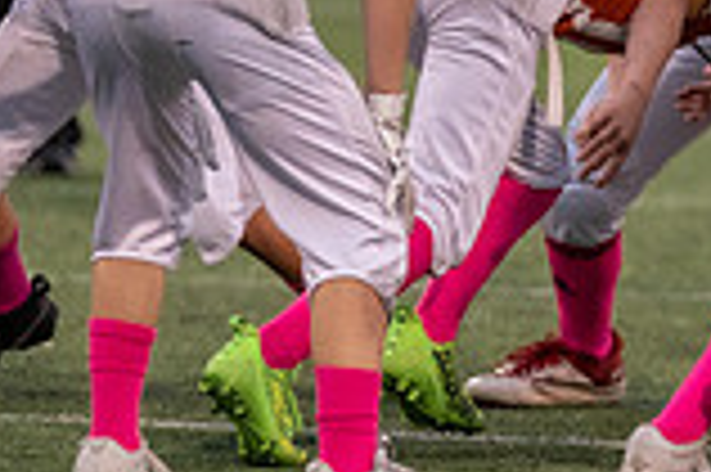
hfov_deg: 1.8
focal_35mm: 1121
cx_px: 1238
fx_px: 22116
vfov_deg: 1.2
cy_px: -67
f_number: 2.8
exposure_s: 1/1250
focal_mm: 200
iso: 2000
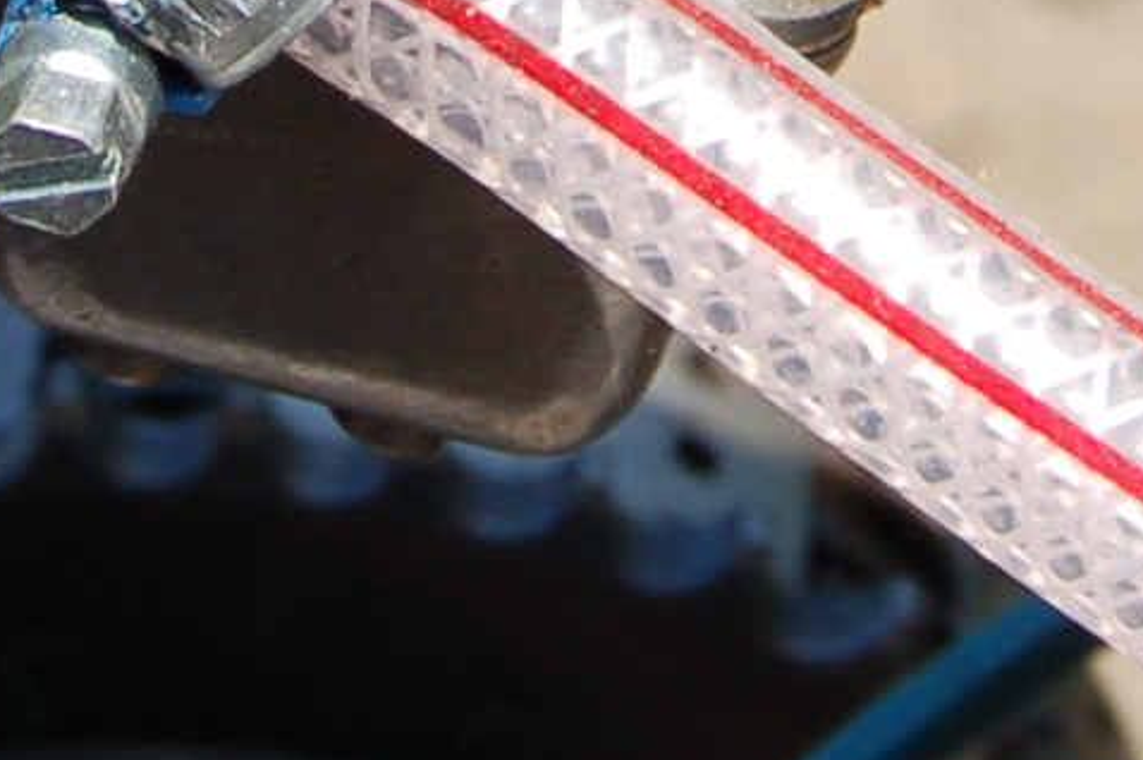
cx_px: 543
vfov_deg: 4.4
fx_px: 9582
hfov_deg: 6.8
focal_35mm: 302
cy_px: -1066
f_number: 8
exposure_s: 1/250
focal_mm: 32
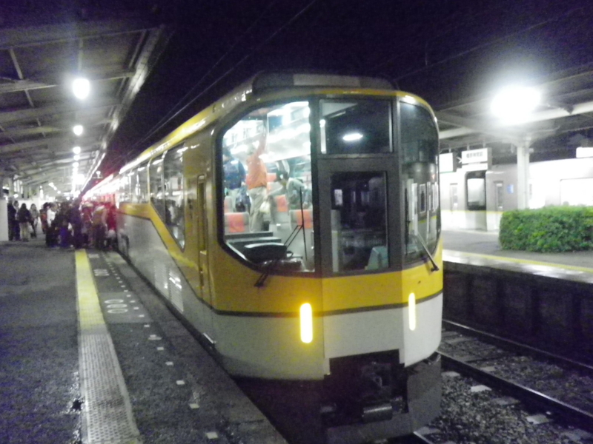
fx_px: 600
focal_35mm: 35
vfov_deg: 40.7
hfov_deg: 52.6
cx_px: 296
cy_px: 222
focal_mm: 6.2
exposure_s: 1/5
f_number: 3.8
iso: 800
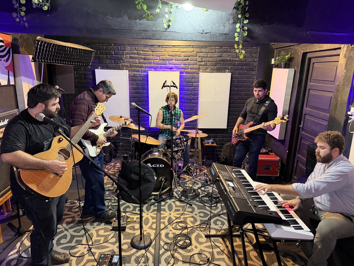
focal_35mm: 24
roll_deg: -2.4
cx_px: 177
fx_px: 245
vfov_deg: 56.8
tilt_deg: -14.6
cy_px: 133
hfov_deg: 71.6
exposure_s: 1/33
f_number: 1.78
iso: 800
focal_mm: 6.76
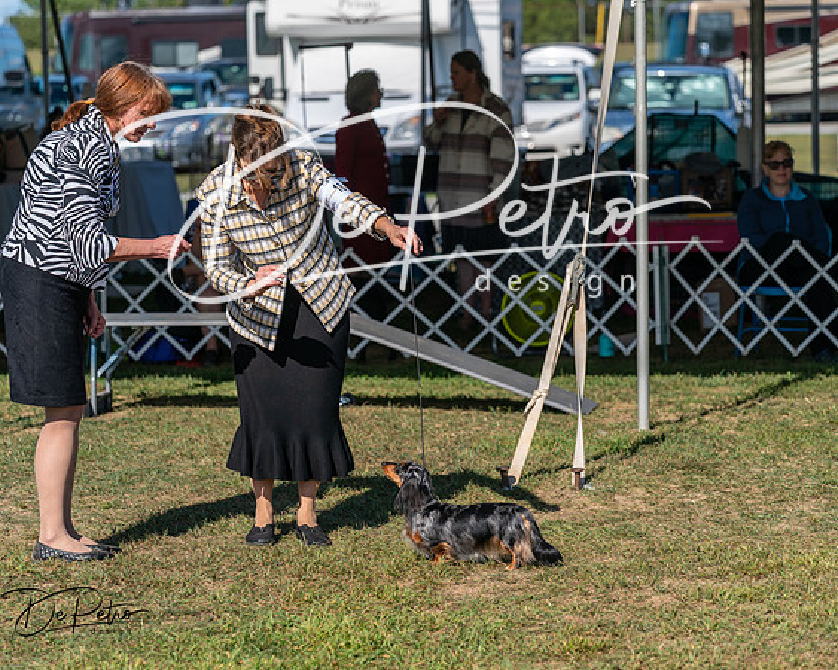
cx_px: 419
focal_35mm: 135
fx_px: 3351
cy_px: 335
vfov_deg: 11.4
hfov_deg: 14.3
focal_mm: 120
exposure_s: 1/1250
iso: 125
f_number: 4.5
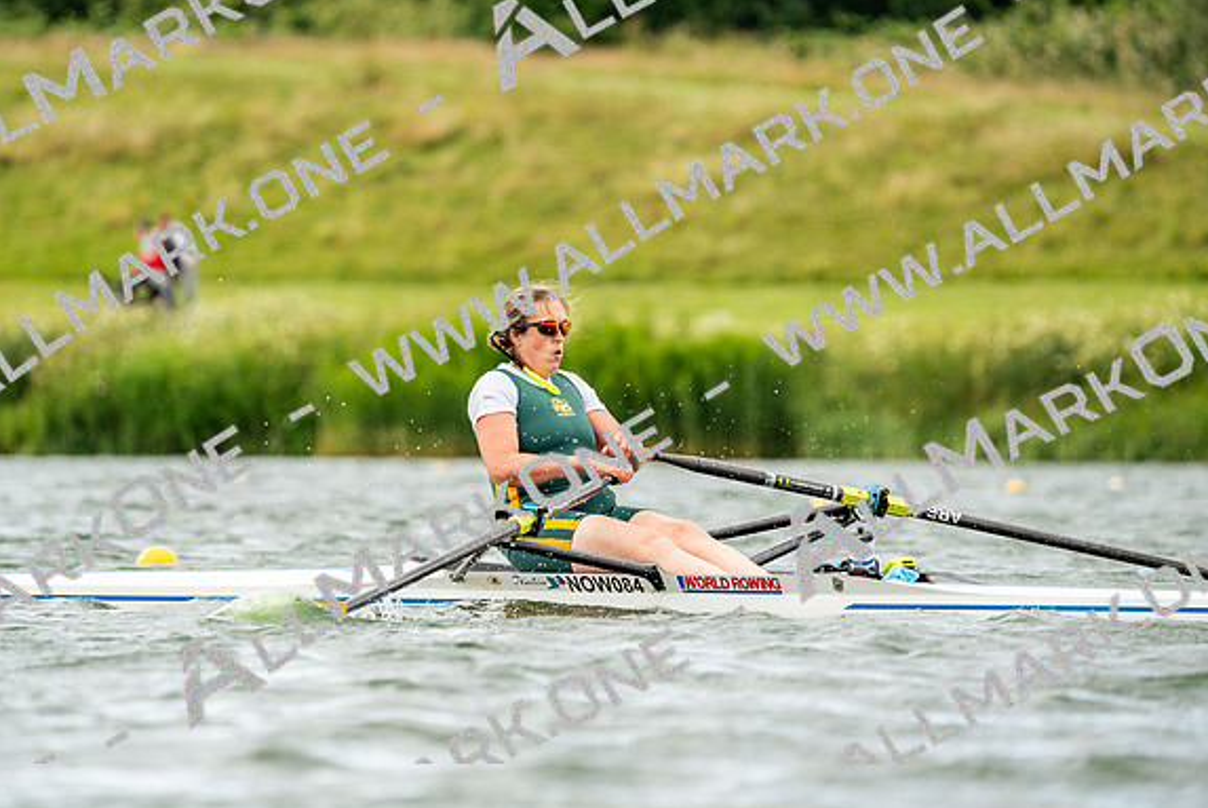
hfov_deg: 4.7
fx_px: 14607
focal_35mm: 435
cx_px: 609
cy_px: 402
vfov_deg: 3.2
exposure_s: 1/2000
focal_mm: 430
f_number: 6.3
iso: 640
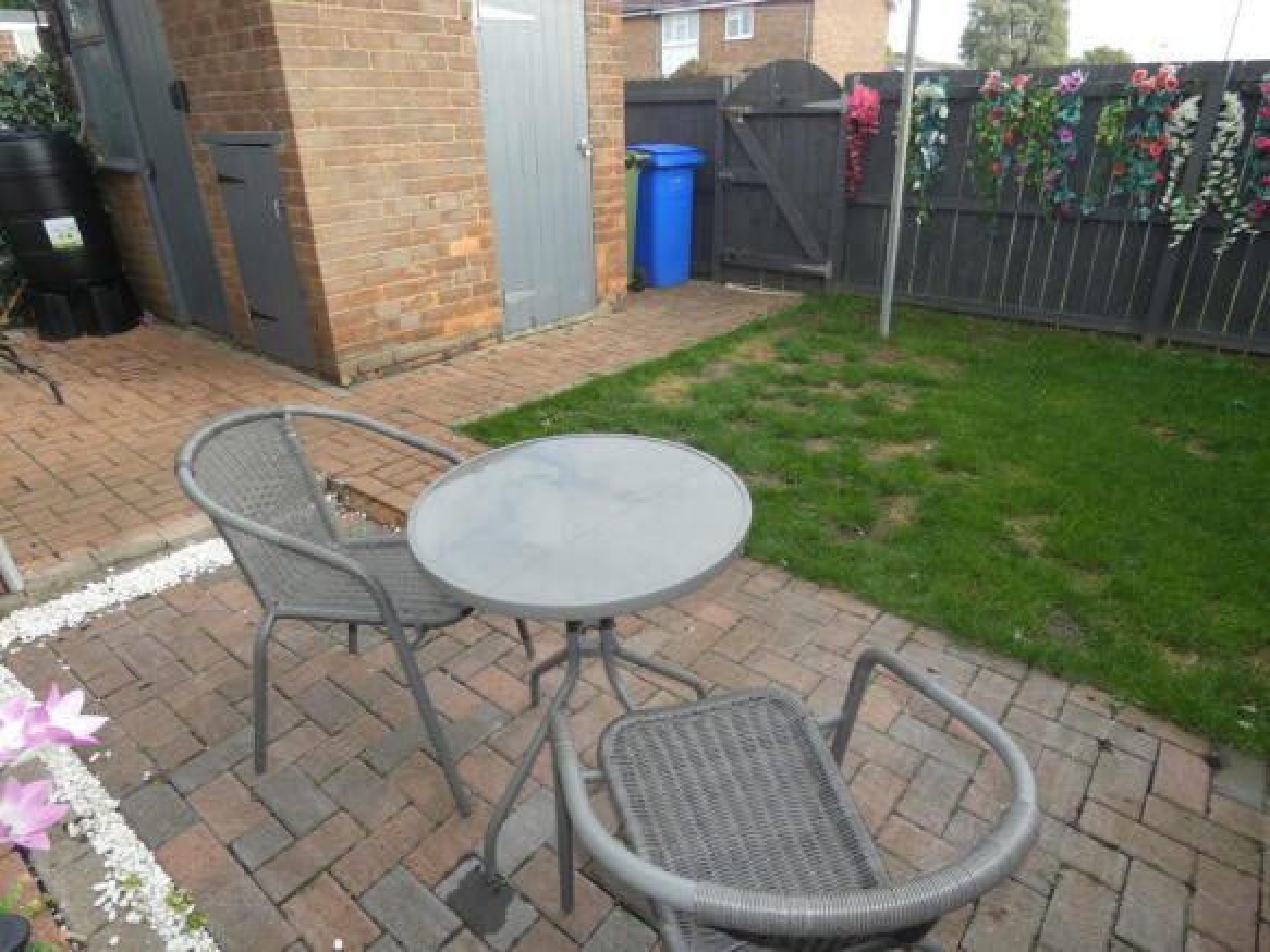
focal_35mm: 20
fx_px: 734
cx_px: 635
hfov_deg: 81.8
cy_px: 476
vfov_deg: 66.0
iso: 80
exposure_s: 1/250
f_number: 2.8
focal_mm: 3.6
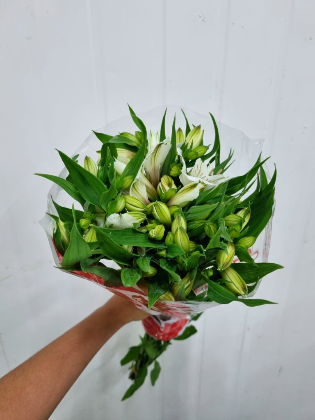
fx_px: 315
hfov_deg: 53.1
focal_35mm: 26
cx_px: 158
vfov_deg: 67.3
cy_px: 210
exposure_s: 1/120
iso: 320
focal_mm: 5.4
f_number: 1.8
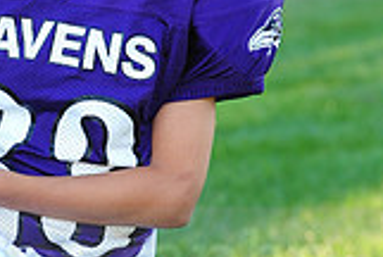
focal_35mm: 377
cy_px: 240
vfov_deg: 3.7
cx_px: 21
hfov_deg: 5.4
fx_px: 4018
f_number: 4.5
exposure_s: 1/80
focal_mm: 105
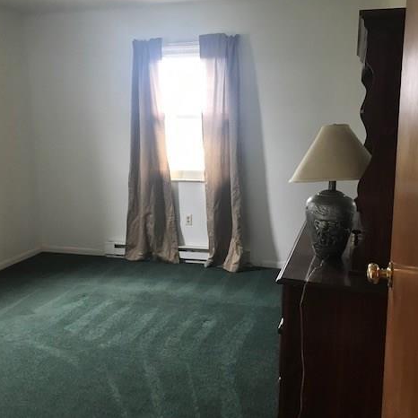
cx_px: 222
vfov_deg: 48.4
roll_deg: +1.0
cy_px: 206
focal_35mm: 34
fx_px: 464
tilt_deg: -10.8
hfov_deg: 48.4
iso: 80
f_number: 1.8
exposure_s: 1/15
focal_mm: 3.99
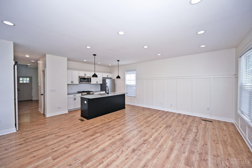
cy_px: 84
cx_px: 126
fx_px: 98
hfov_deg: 104.3
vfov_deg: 81.2
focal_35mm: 14
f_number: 5.6
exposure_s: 1/125
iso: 200
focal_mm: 14
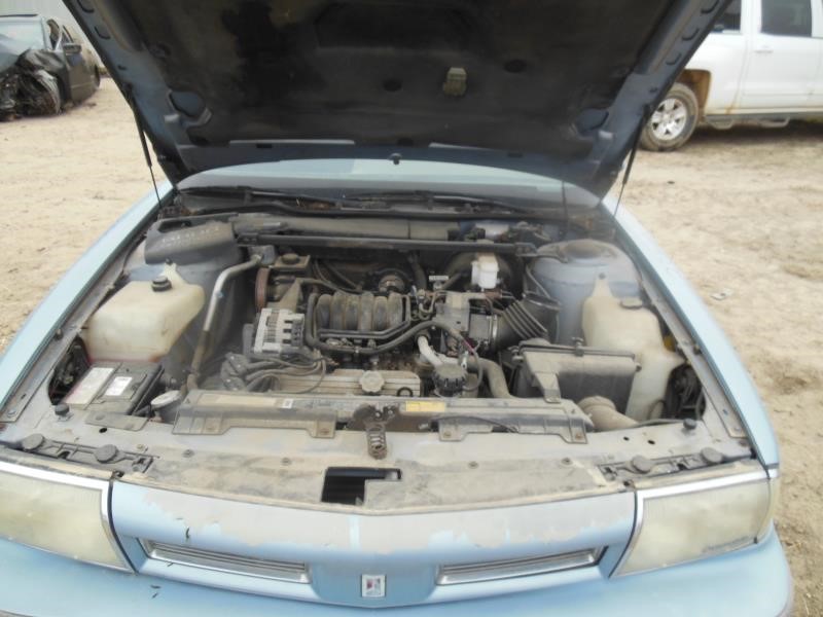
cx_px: 412
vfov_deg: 54.9
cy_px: 308
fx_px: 594
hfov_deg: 69.4
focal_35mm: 25
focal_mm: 4.5
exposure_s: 1/250
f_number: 3.2
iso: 200
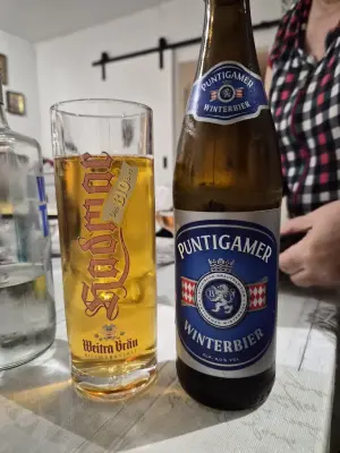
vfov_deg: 73.9
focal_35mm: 23
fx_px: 301
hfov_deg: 58.9
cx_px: 170
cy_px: 226
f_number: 1.8
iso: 2000
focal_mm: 5.4
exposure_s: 1/100
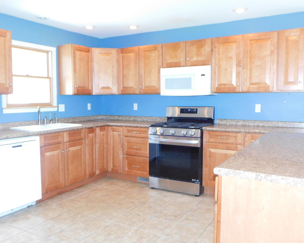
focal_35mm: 32
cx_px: 142
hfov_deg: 55.6
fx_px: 288
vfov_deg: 45.8
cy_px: 123
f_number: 3.2
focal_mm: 5.3
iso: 560
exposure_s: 1/30
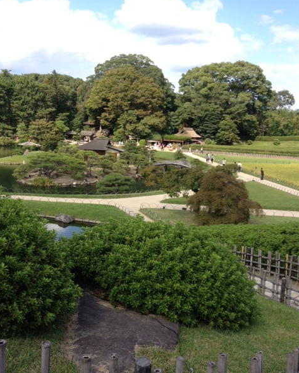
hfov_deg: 40.1
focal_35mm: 37
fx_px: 409
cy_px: 193
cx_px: 150
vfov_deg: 49.1
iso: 64
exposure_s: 1/800
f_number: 2.4
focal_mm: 4.28
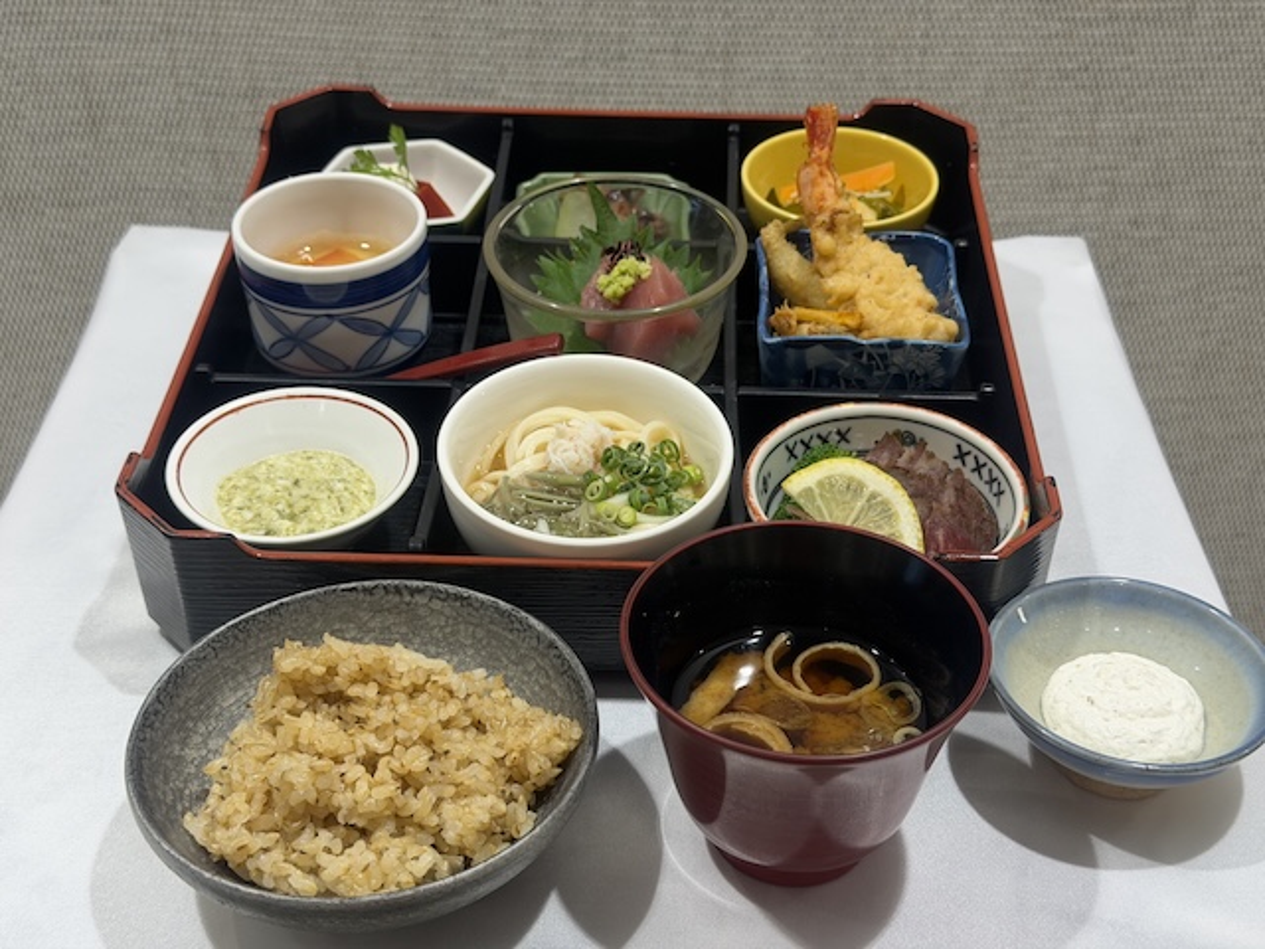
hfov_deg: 39.7
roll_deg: -1.1
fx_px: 1754
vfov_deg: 30.3
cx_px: 632
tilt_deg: -34.7
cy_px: 474
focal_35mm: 48
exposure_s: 1/100
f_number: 1.78
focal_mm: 6.76
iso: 64
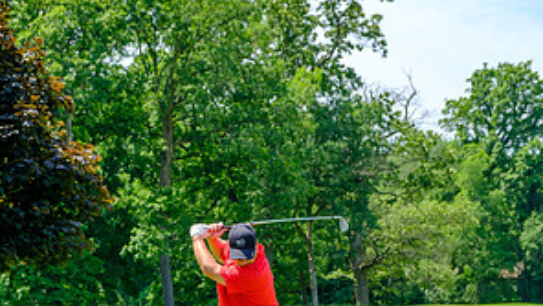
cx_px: 272
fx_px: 1398
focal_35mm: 97
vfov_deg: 12.3
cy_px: 319
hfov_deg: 22.0
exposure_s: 1/500
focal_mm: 40.7
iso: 200
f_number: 5
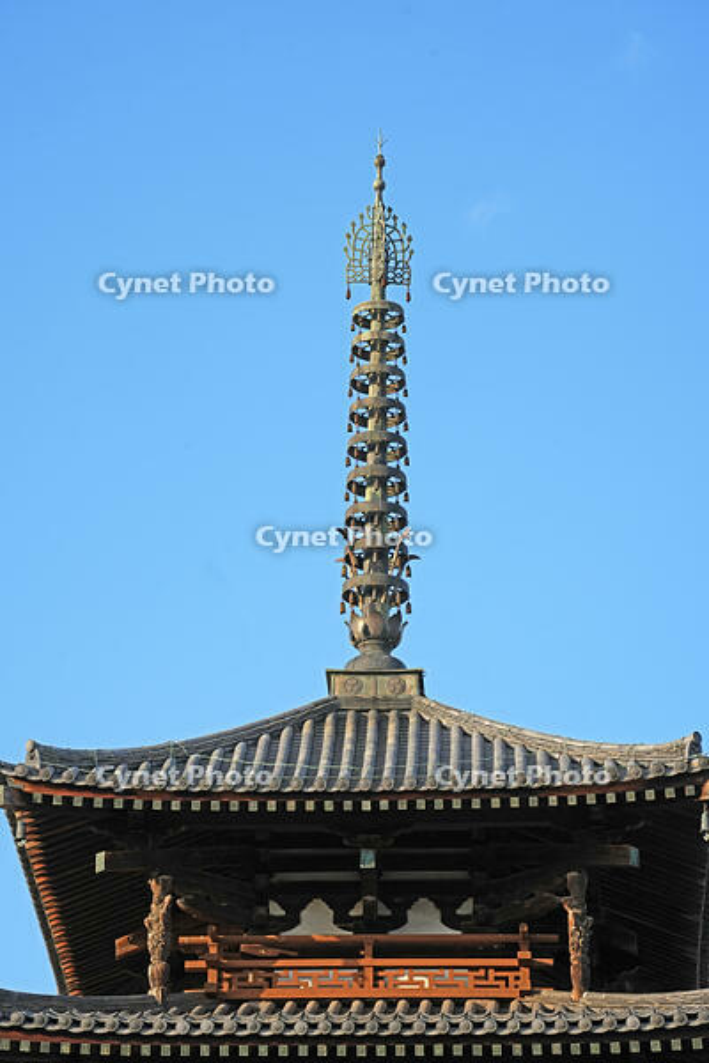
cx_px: 354
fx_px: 4342
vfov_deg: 14.0
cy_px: 532
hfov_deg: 9.3
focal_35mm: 147
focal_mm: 147
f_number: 9
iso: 320
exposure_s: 1/400
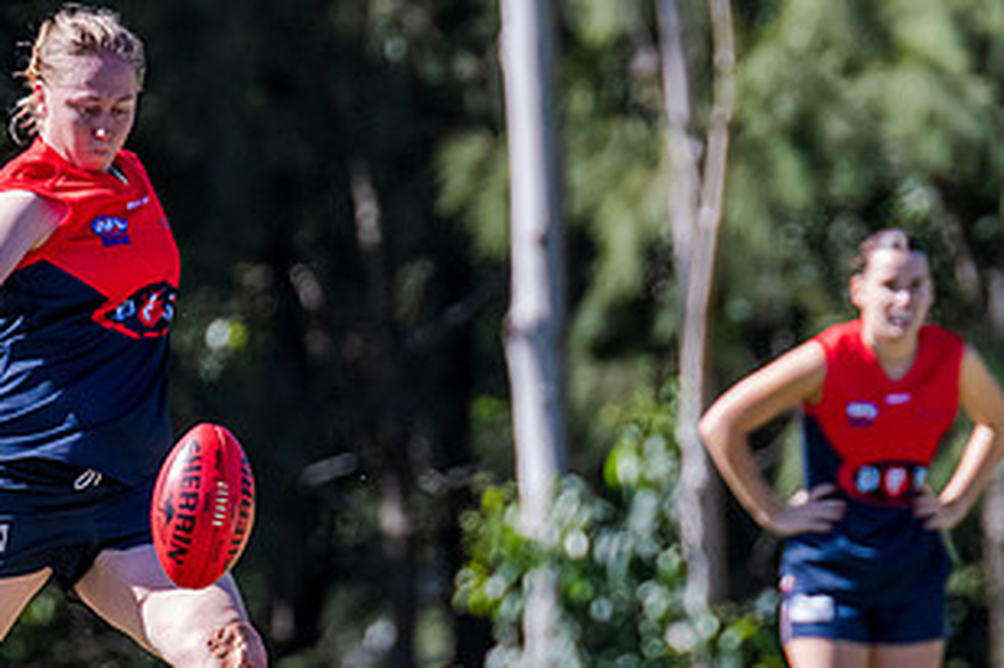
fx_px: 33782
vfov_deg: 1.1
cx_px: 207
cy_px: 456
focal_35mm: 1212
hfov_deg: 1.7
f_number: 5.6
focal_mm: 420
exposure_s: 1/1600
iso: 800
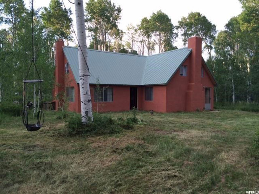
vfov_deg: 48.2
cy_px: 97
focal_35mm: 29
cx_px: 130
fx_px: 217
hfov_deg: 61.7
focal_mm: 4.15
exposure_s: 1/204
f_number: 2.2
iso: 32
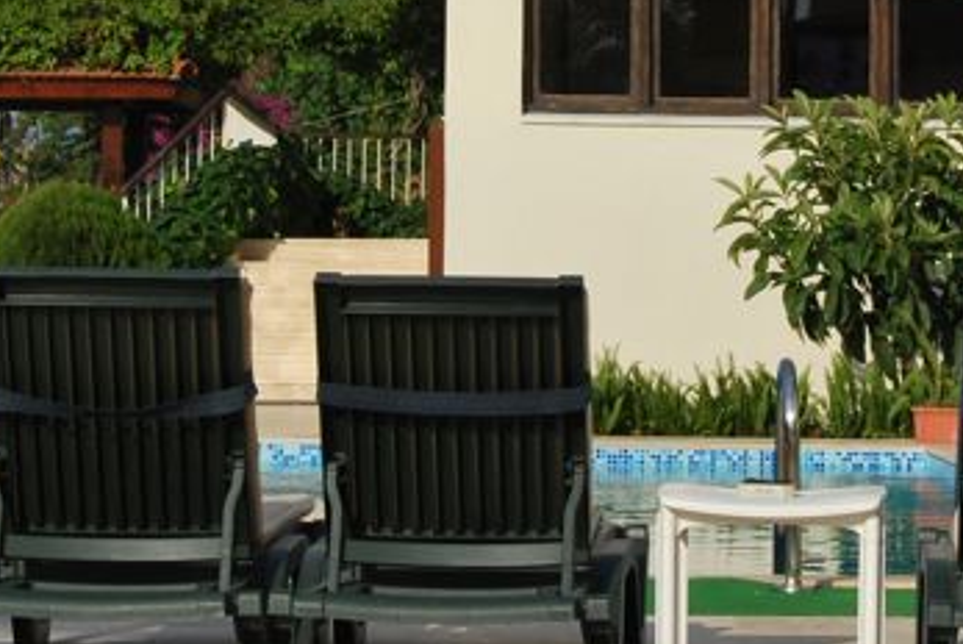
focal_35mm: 168
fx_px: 4498
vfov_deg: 8.1
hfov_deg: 12.2
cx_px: 599
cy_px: -44
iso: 200
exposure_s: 1/500
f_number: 11
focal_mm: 38
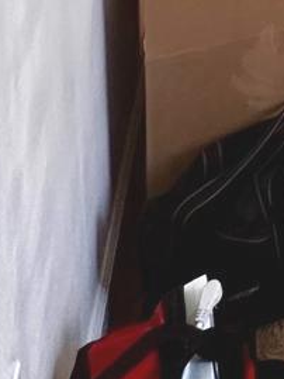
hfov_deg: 14.2
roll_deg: -0.5
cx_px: 631
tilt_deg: -3.1
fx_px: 874
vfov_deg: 15.8
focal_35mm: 80
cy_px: -475
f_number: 2.2
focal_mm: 2.22
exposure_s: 1/60
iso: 250
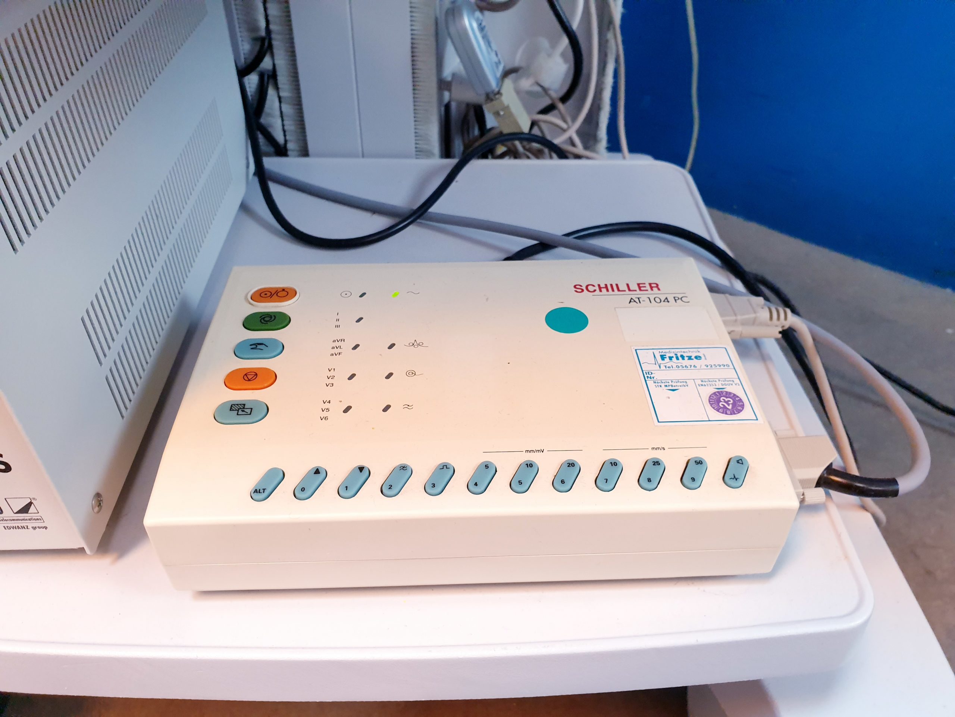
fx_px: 717
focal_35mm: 26
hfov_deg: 67.3
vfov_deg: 53.1
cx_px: 478
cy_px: 358
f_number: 2.4
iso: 320
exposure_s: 1/50
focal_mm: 4.3
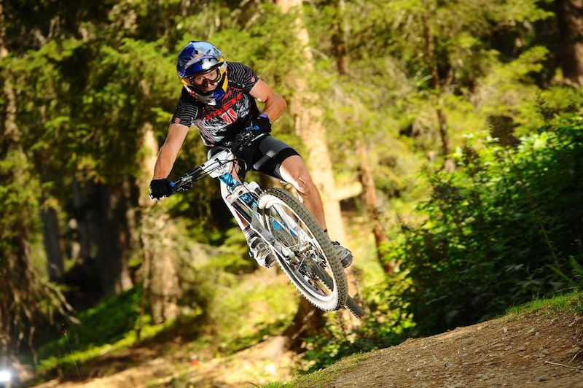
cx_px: 292
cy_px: 194
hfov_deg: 11.8
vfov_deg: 7.8
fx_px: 2832
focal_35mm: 175
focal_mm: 175
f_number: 5
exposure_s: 1/320
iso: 200
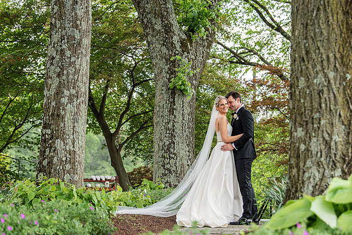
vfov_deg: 13.7
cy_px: 118
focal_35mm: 100
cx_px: 176
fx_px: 978
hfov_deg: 20.4
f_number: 4.5
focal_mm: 100
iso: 1000
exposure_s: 1/400
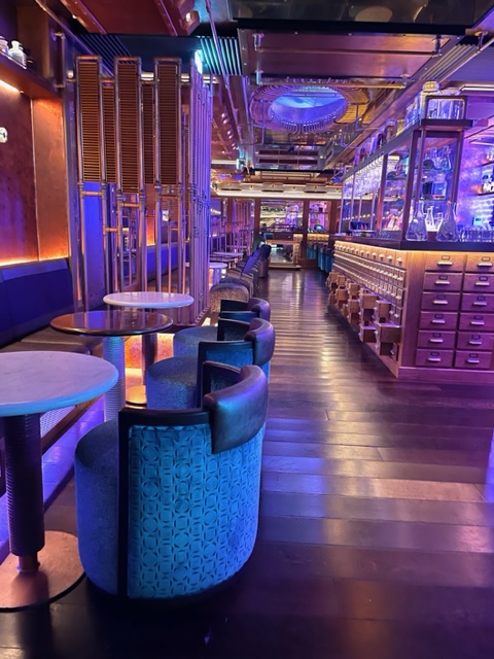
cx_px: 247
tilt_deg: -10.6
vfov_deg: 67.3
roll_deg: -1.2
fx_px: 495
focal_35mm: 26
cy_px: 330
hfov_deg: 53.1
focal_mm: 4.2
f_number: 1.6
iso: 640
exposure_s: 1/8
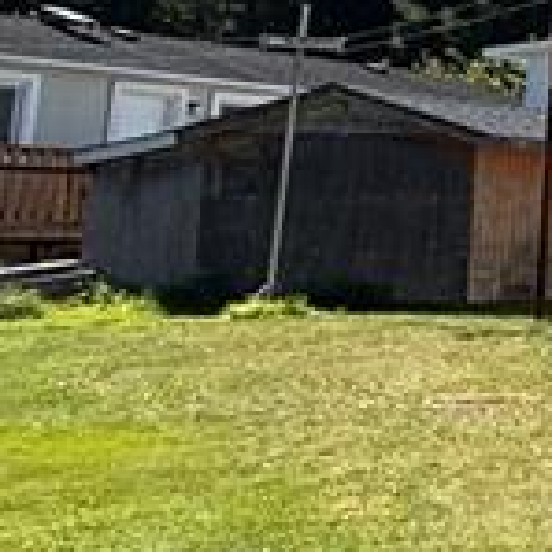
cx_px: 1652
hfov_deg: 11.5
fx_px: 1534
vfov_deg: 20.1
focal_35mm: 85
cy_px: 82
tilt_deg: +5.8
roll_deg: -1.4
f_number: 2.2
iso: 50
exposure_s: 1/942
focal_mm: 2.22
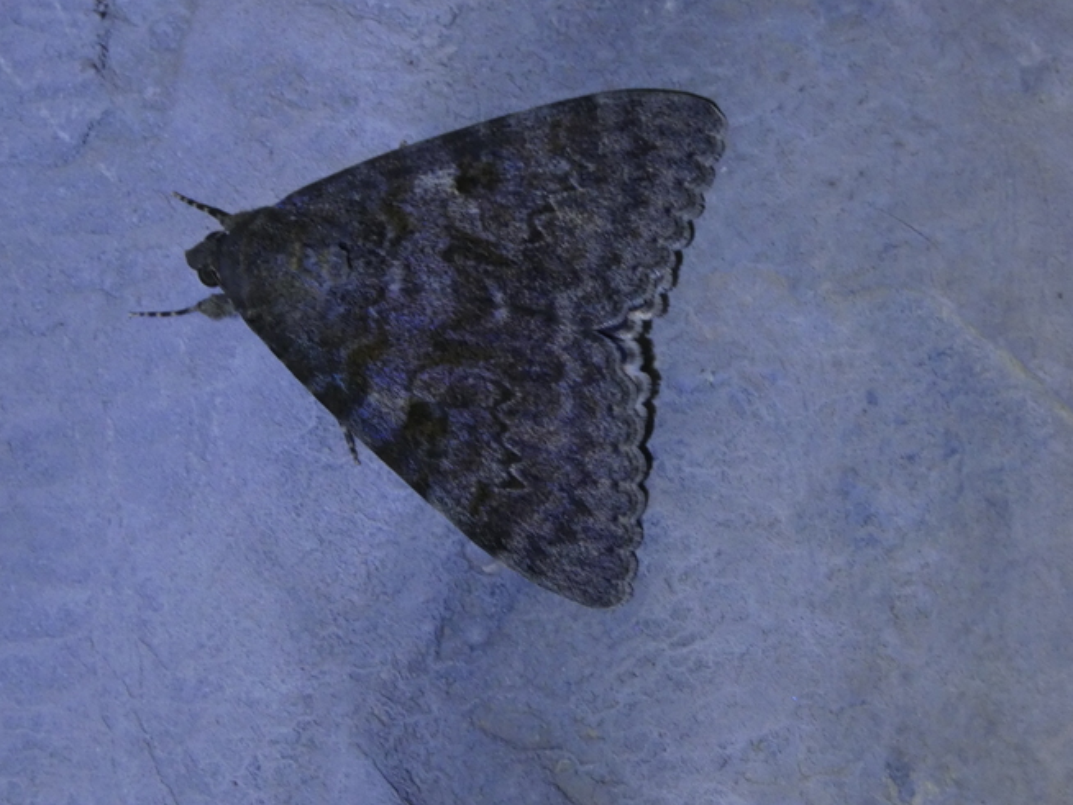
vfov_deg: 4.6
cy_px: 359
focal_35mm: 326
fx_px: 10109
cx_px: 496
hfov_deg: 6.1
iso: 400
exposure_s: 1/80
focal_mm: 44.8
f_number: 5.5
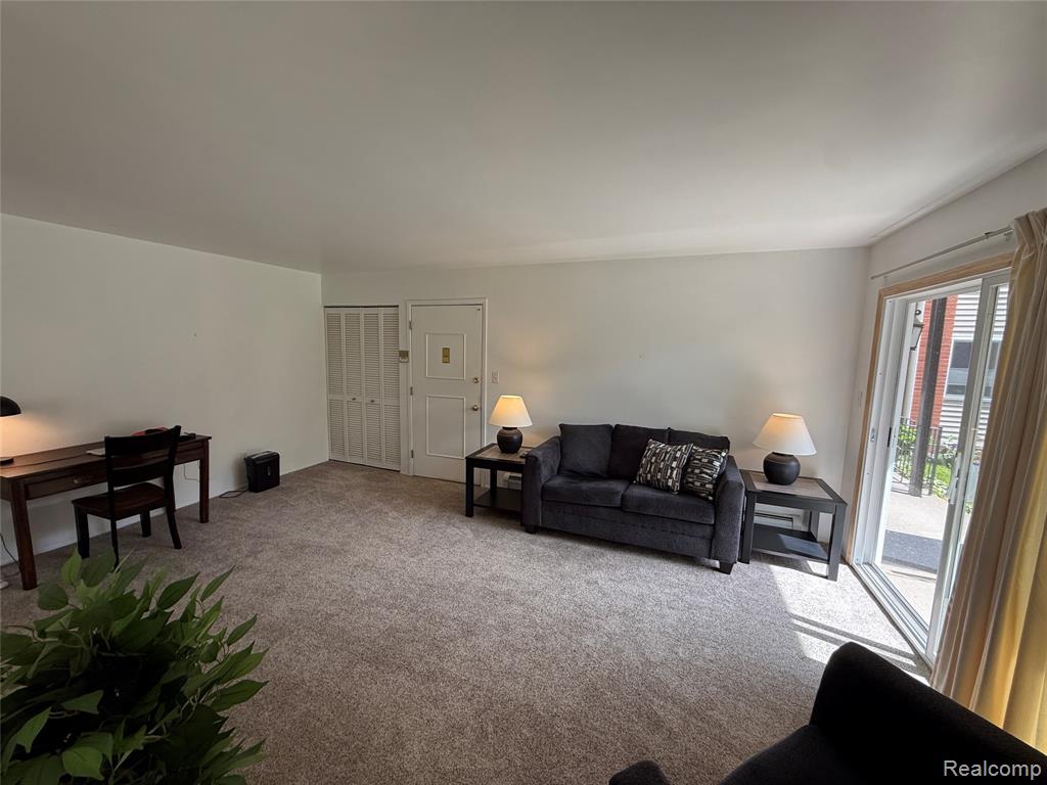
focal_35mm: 14
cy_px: 392
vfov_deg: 85.7
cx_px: 524
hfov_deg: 102.1
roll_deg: -1.1
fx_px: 423
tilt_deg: -5.4
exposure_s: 1/120
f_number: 2.2
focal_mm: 2.22
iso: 80
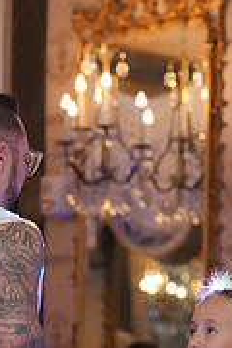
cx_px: 134
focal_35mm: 297
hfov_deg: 4.6
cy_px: 510
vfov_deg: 6.8
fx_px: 2871
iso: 8000
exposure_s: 1/250
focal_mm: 92
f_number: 3.5
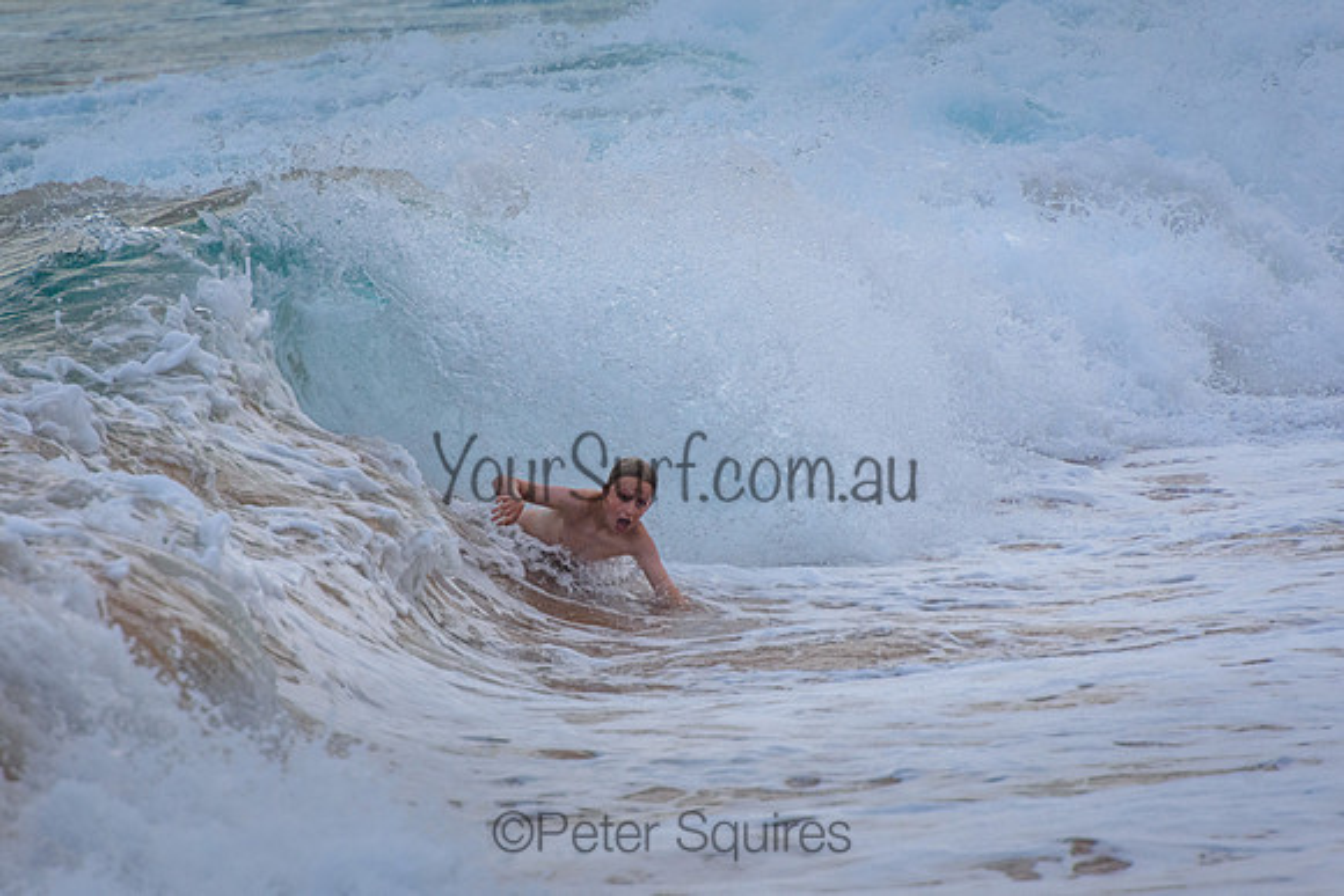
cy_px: 448
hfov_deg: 3.4
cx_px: 672
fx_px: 22956
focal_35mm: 615
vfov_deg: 2.2
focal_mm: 400
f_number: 5.6
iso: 720
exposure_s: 1/1600
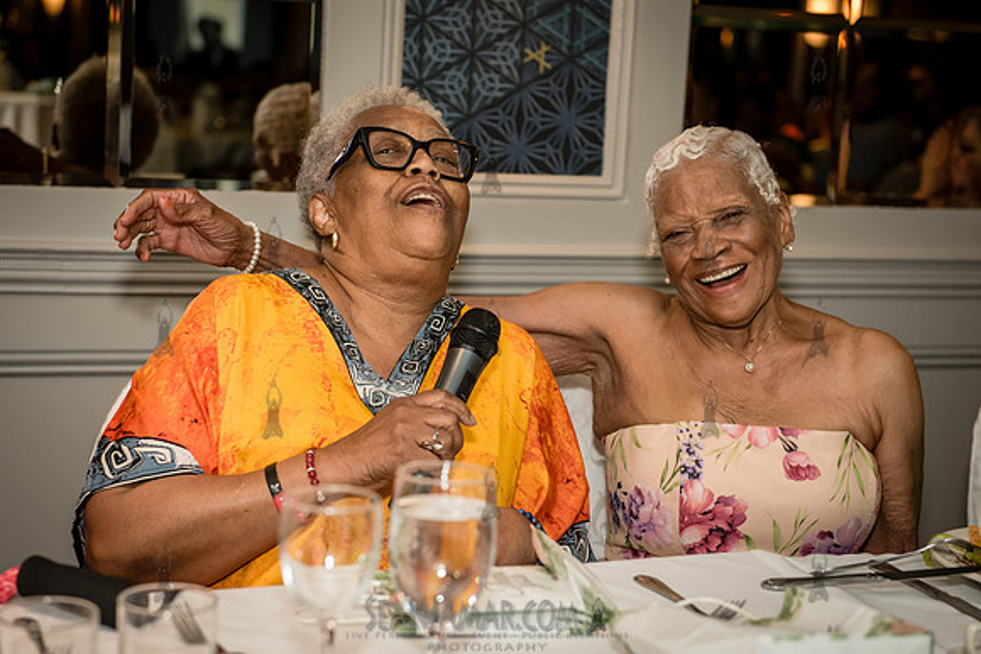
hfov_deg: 27.4
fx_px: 2010
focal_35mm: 74
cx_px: 457
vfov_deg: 18.5
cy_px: 344
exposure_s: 1/200
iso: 1600
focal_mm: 66
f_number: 3.5
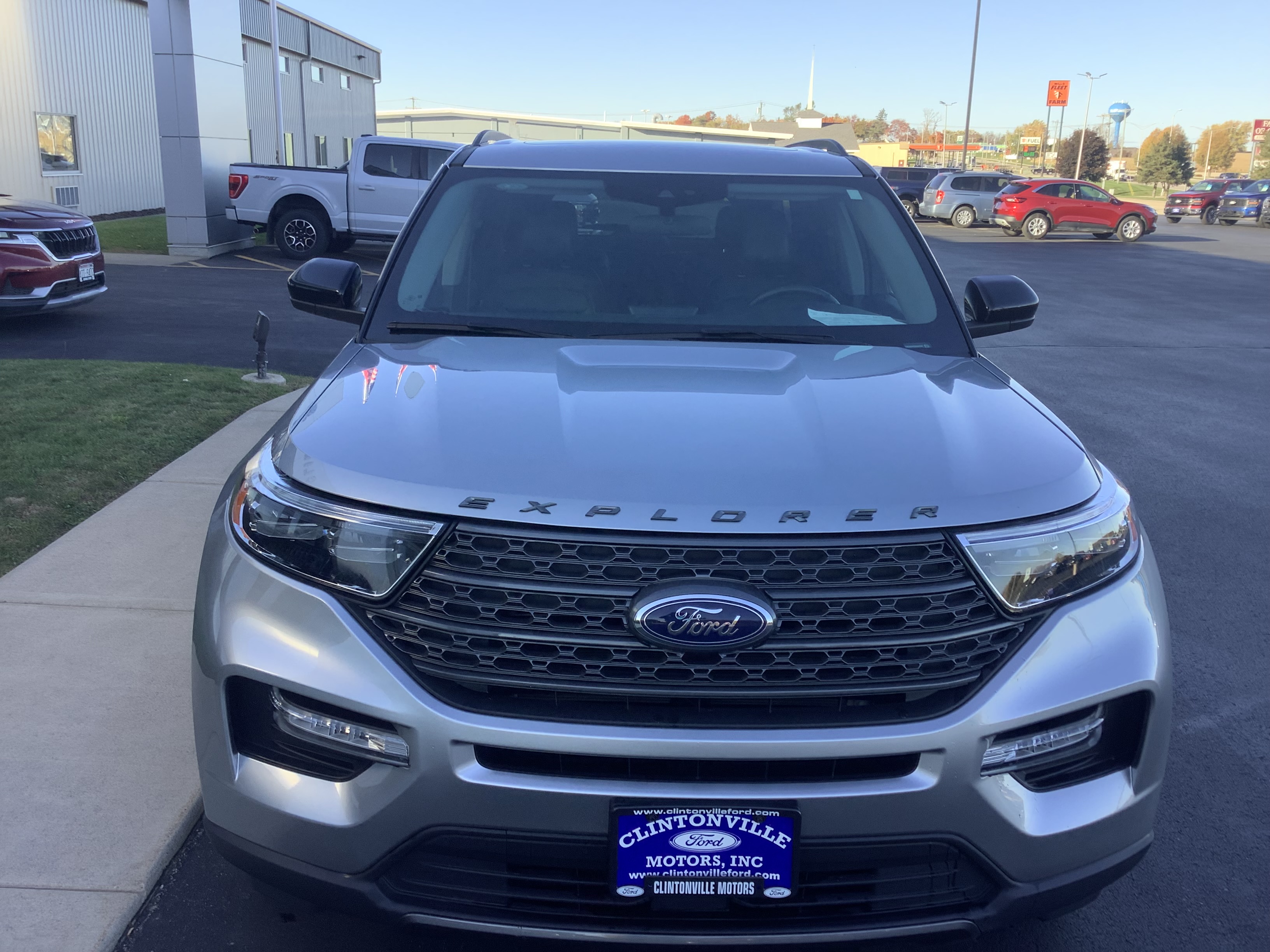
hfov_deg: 58.4
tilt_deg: -14.9
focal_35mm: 31
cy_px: 476
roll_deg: -1.0
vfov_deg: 45.4
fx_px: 1137
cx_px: 635
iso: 25
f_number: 2.4
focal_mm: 3.3
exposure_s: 1/172
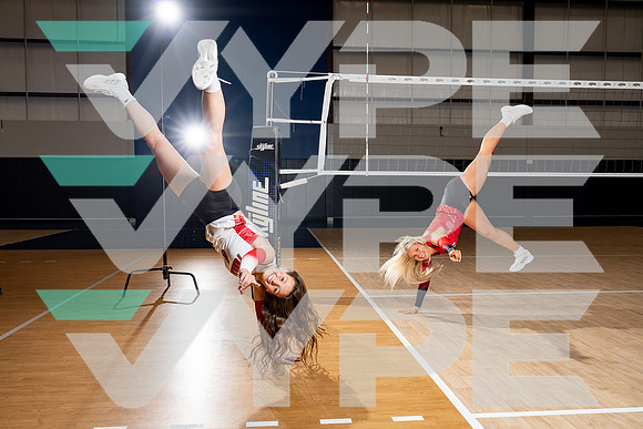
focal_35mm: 32
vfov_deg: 41.1
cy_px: 214
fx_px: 572
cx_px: 322
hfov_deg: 58.7
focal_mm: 32
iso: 100
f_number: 8
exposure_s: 1/250
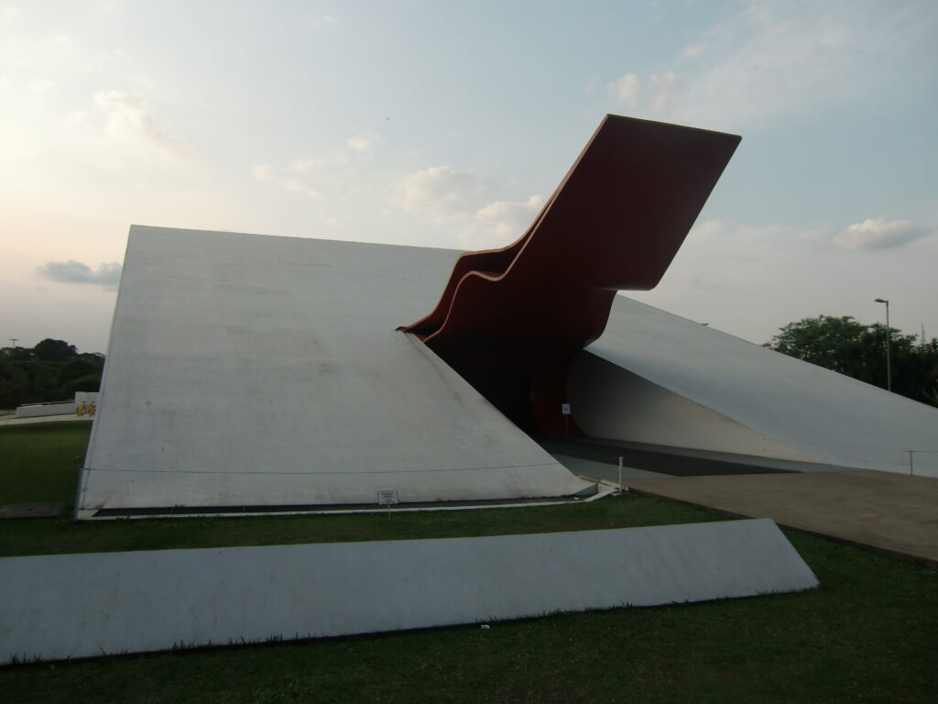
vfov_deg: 56.8
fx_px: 650
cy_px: 352
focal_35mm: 24
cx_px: 469
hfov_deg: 71.6
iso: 64
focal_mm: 4.3
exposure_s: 1/640
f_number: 3.2
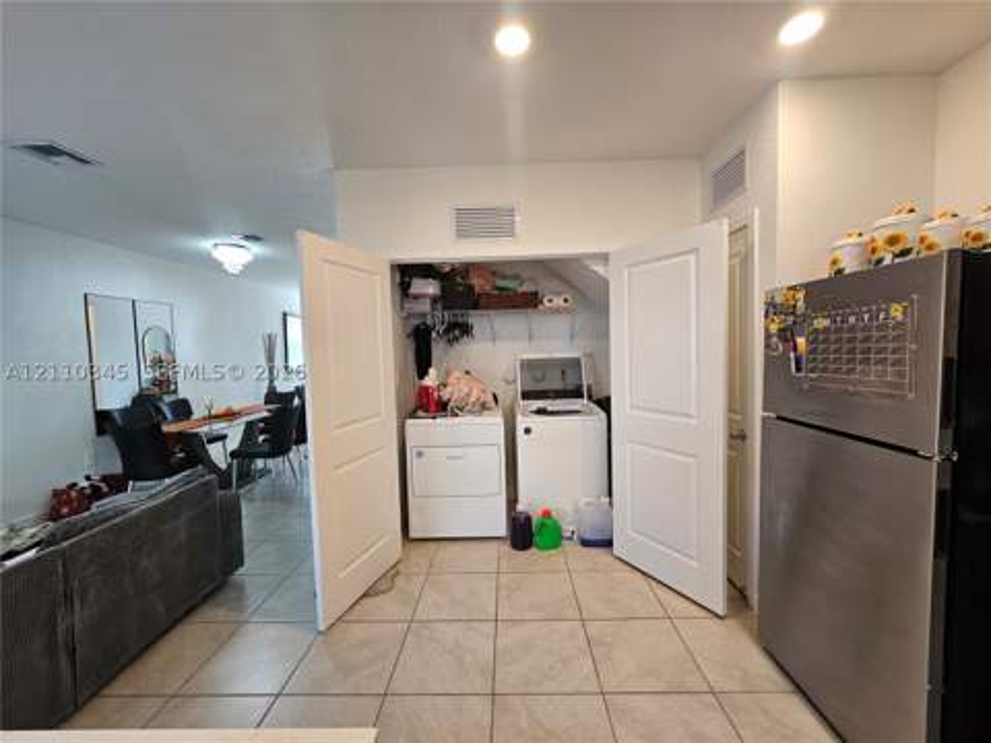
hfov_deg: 106.2
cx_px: 496
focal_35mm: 13
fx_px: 372
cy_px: 372
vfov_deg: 89.9
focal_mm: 2.2
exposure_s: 1/60
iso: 160
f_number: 2.2
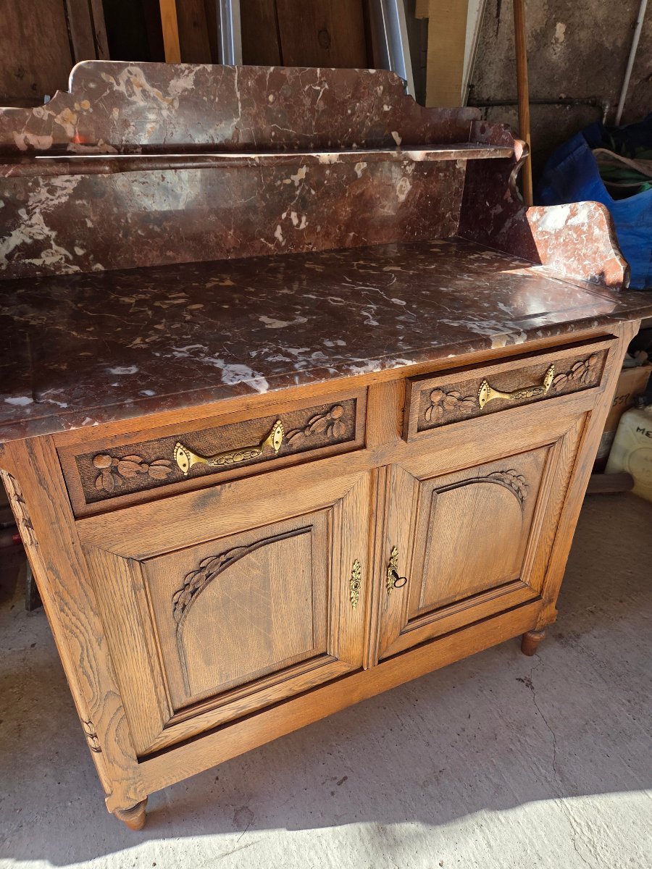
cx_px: 326
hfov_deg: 58.9
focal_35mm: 23
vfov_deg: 73.9
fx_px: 578
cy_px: 434
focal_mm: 5.4
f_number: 1.8
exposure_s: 1/638
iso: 80
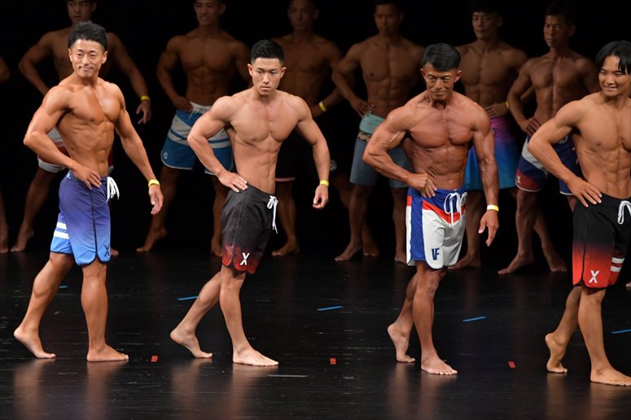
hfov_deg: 7.6
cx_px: 316
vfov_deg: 5.1
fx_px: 4730
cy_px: 210
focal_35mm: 270
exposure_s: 1/400
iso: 3200
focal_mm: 180
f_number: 5.6
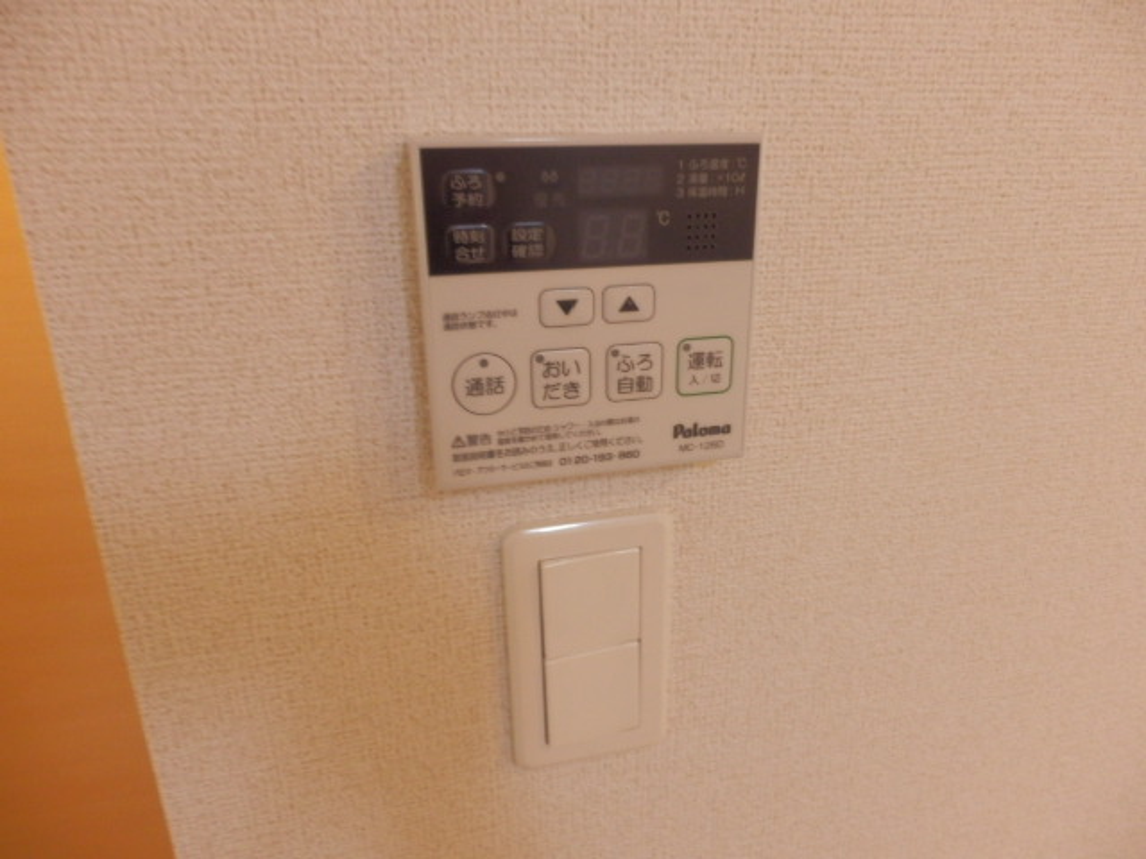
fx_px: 795
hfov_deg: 71.6
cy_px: 430
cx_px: 573
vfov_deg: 56.8
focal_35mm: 24
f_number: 3
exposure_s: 1/30
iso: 400
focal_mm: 4.2
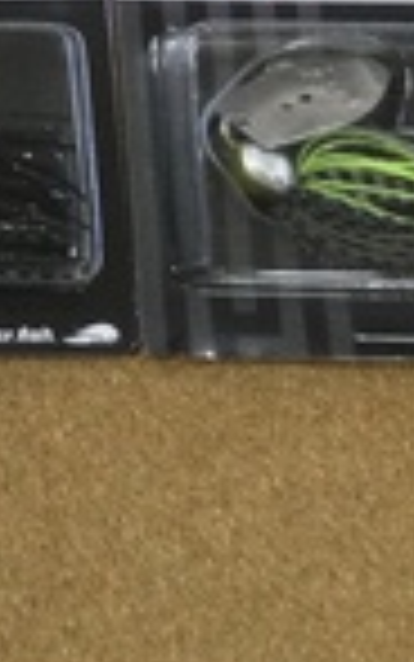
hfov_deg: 8.8
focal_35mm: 134
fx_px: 2417
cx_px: -626
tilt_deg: -76.0
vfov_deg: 14.7
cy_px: -275
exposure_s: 1/30
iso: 25
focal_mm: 3.3
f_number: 2.4
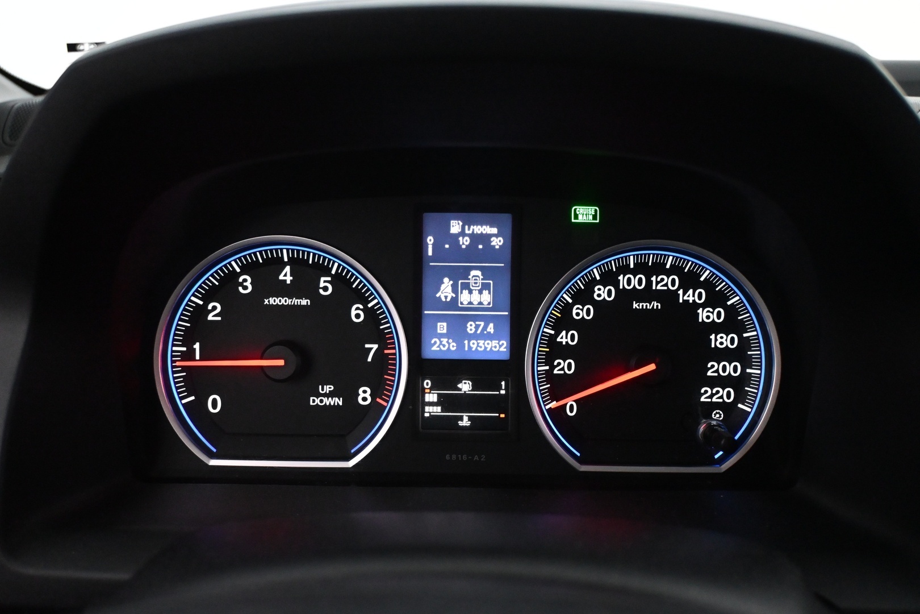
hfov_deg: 59.5
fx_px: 805
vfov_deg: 41.7
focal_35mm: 32
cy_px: 307
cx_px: 460
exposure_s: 1/60
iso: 4500
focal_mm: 21
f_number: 4
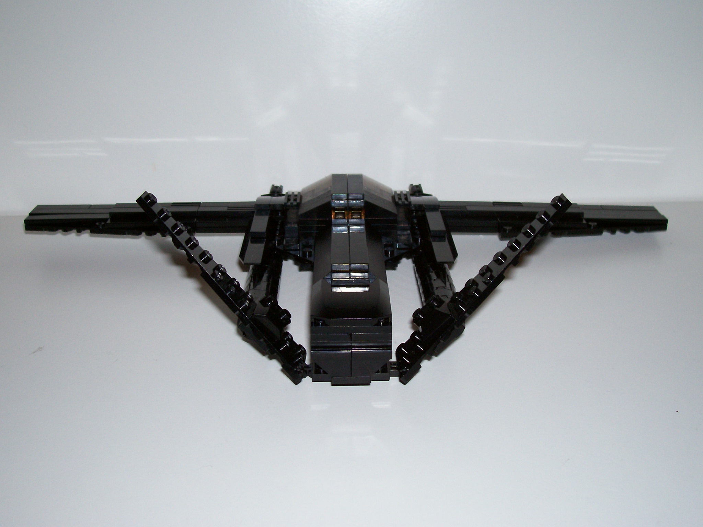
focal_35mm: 42
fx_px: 853
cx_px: 352
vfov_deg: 34.3
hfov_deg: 44.8
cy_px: 264
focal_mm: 7
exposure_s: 1/68.5
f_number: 2.9
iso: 80
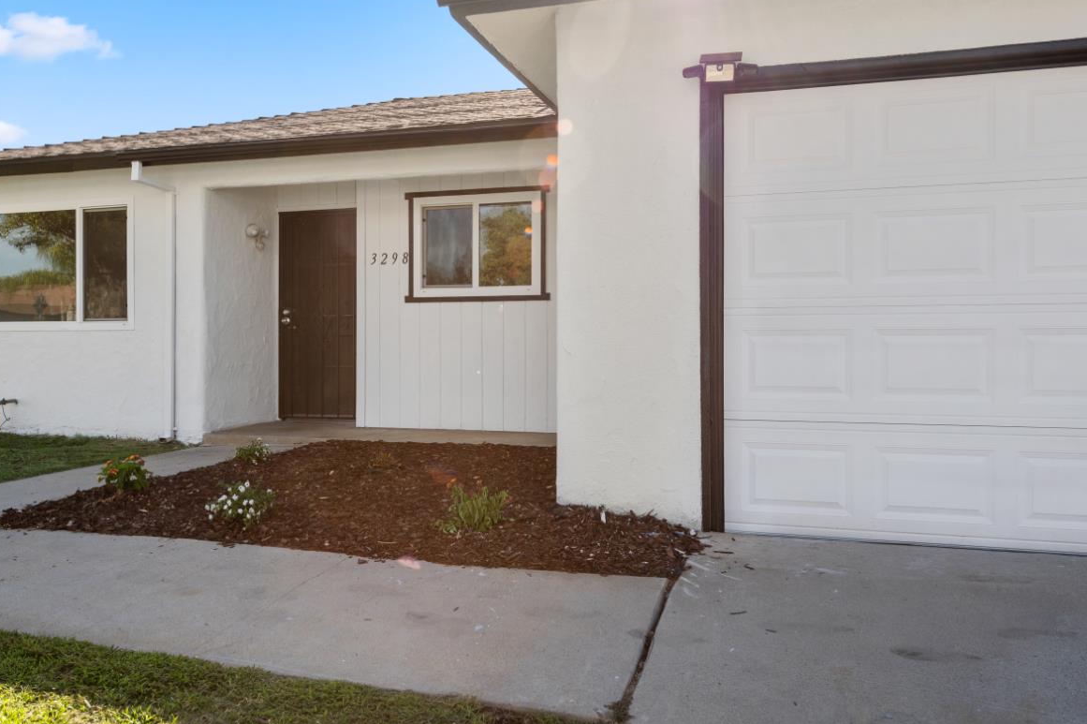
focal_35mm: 31
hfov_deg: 60.2
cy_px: 325
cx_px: 486
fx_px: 936
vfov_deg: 42.2
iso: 250
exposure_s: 1/100
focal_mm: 24
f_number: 9
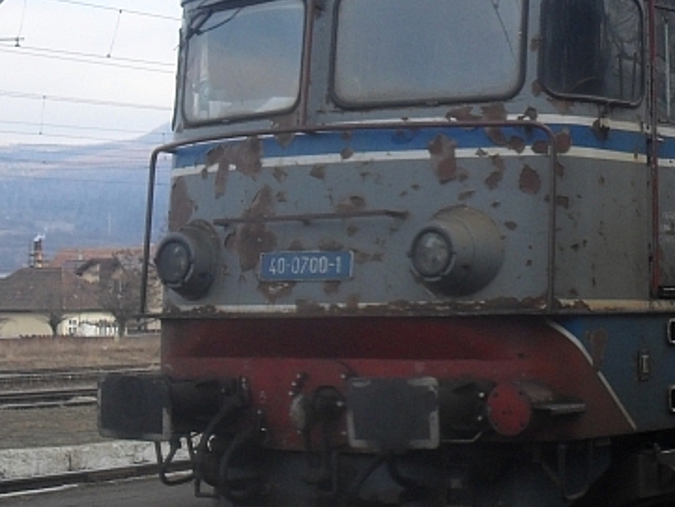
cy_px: 152
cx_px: 645
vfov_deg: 15.9
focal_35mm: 93
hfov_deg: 20.5
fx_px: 1814
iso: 100
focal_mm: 7.5
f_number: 3.6
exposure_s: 1/250
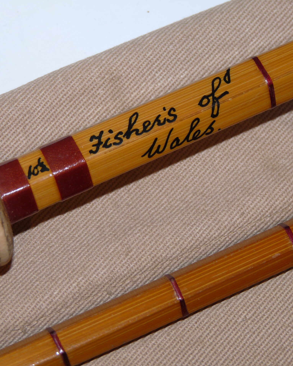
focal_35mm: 148
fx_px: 1605
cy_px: 182
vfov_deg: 13.0
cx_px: 144
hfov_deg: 10.4
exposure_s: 1/40
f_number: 3.6
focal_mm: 20.1
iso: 100
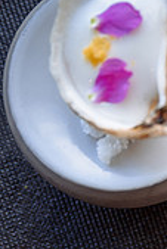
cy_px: 256
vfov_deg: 18.7
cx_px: 247
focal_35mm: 106
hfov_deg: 12.4
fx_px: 736
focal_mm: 29.5
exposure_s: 1/60
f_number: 2.8
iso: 100
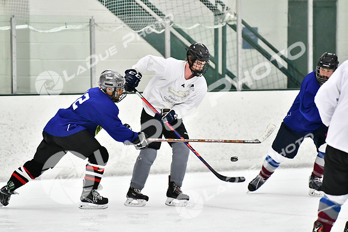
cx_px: 174
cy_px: 116
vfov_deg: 4.8
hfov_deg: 7.2
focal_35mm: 285
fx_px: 2756
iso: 6400
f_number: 2.8
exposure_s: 1/1600
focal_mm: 190
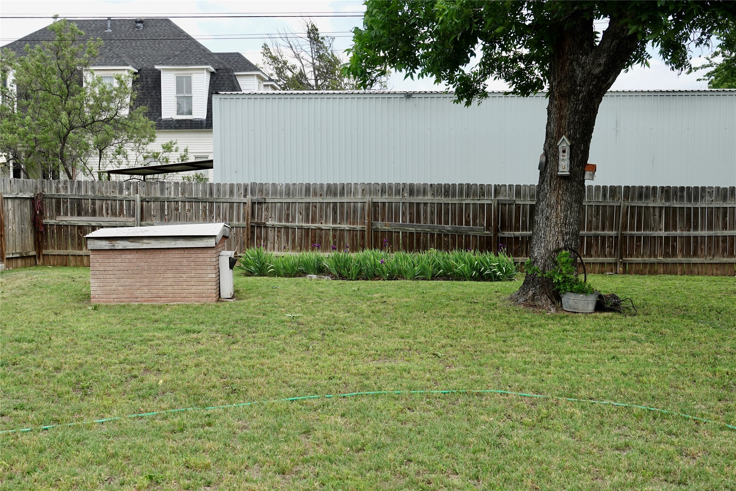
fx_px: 879
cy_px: 246
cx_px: 368
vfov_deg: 31.2
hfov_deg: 45.4
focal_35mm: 43
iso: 100
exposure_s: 1/400
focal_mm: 15.73
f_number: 4
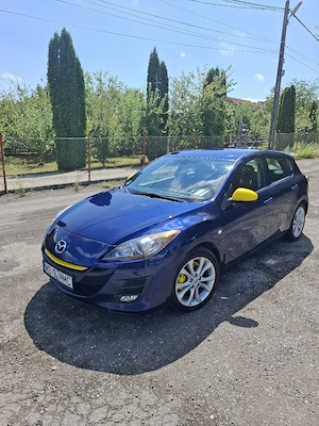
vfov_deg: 73.9
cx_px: 160
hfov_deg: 58.9
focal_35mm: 23
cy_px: 213
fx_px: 283
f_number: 1.8
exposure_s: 1/3333
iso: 50
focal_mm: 5.54
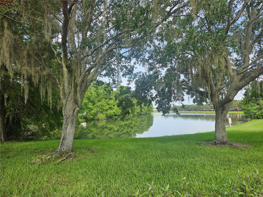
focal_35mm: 23
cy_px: 98
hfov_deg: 73.9
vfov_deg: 58.9
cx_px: 132
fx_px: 175
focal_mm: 5.4
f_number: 1.8
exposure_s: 1/577
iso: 25
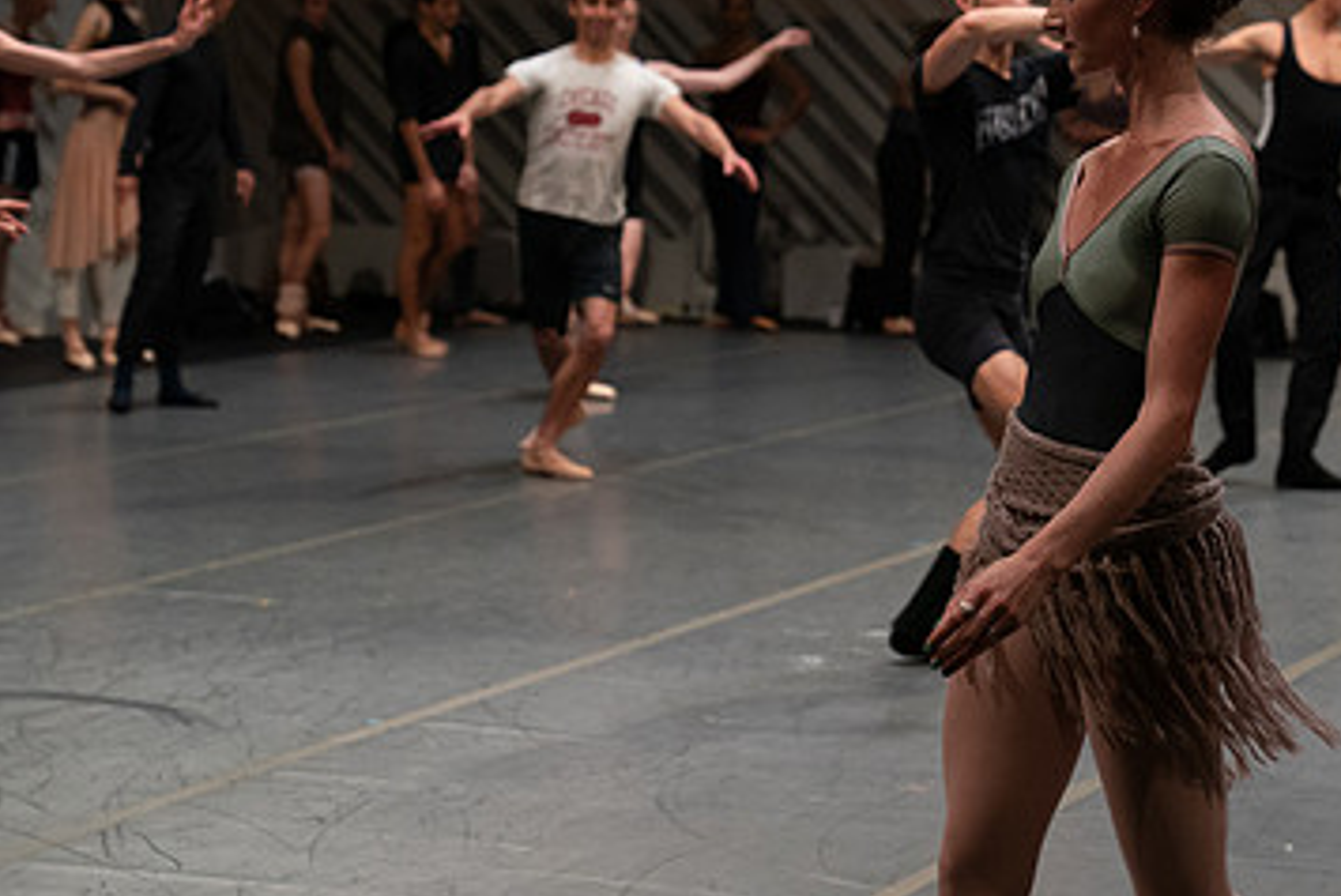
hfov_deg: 17.9
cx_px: 908
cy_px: 183
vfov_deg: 12.0
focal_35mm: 114
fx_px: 4250
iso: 3200
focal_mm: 70
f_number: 4
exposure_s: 1/400
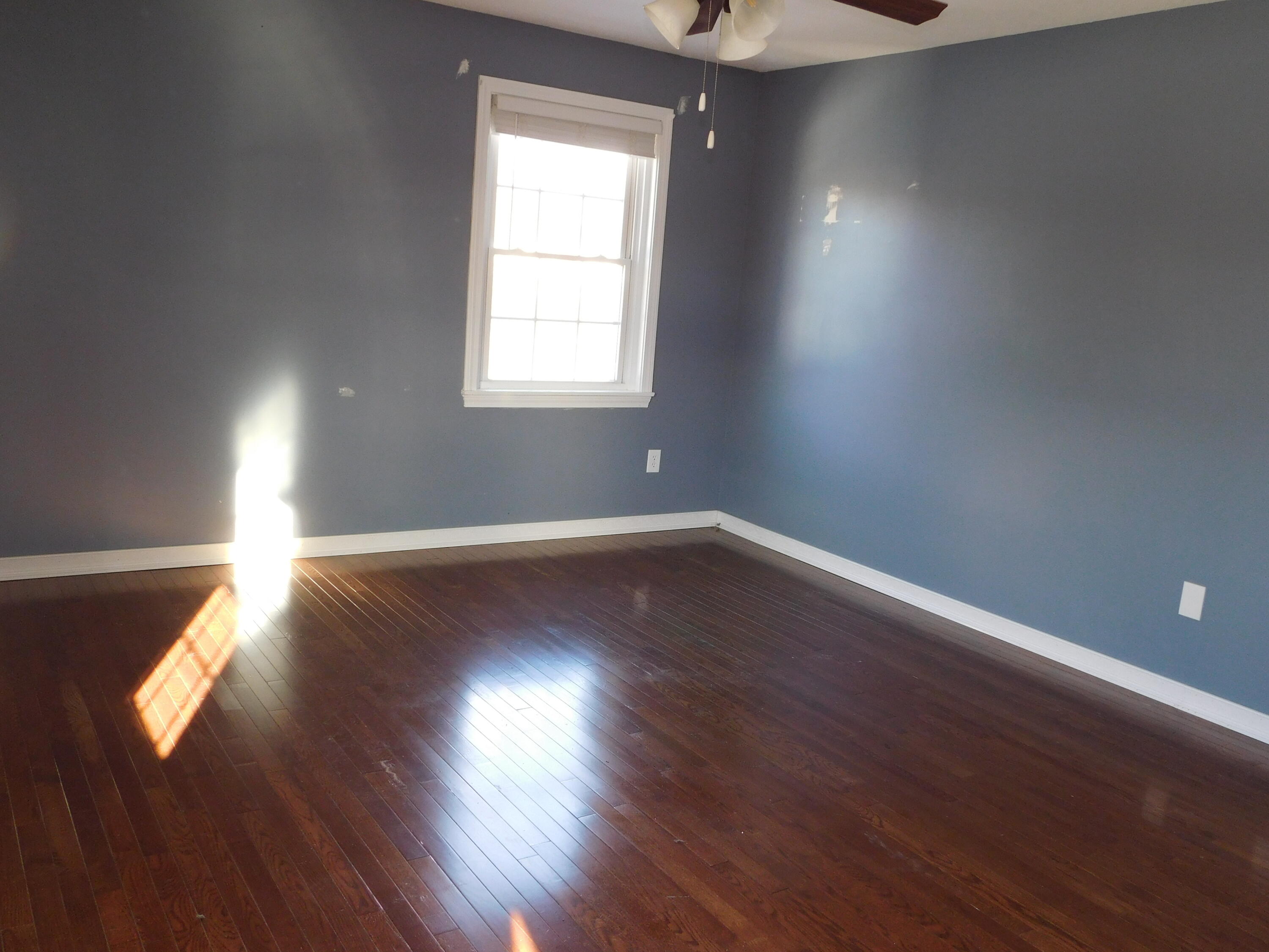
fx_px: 1100
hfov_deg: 60.0
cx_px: 634
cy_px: 476
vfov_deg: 46.8
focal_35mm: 30
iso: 220
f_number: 3.2
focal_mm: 5.3
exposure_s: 1/30
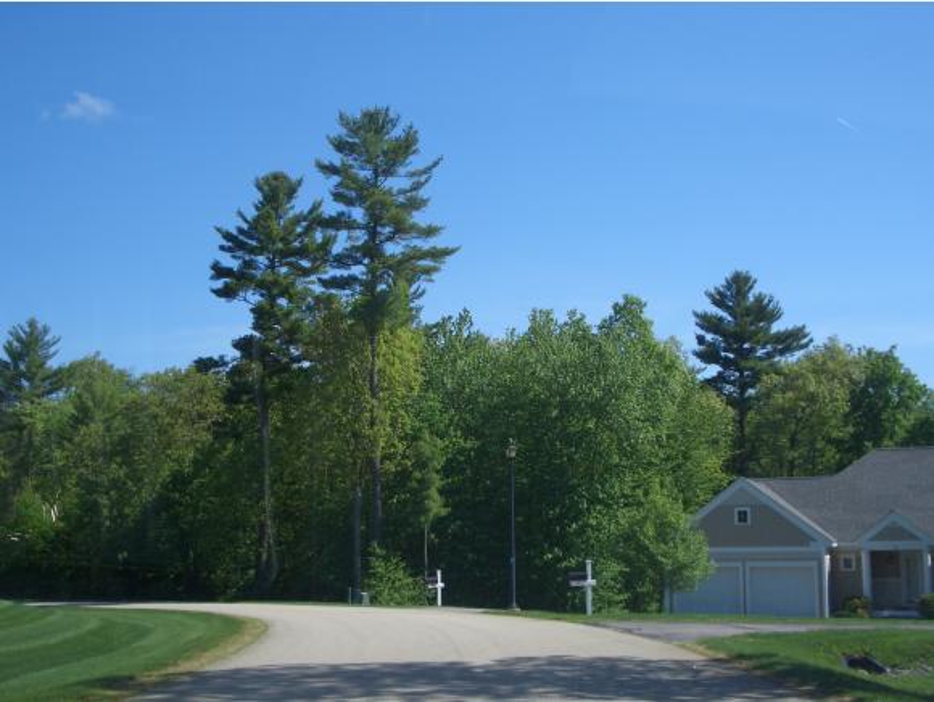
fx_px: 1107
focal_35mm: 41
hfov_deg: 45.7
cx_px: 467
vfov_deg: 35.2
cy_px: 351
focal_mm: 6.8
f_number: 4.6
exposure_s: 1/250
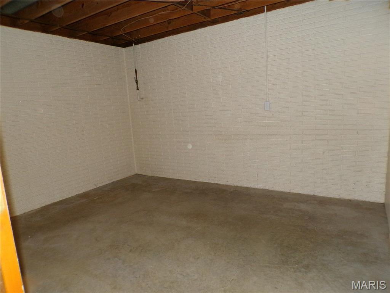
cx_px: 195
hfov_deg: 71.6
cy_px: 146
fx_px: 270
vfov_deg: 56.8
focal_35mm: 24
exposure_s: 1/60
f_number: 3
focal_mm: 4.3
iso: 640
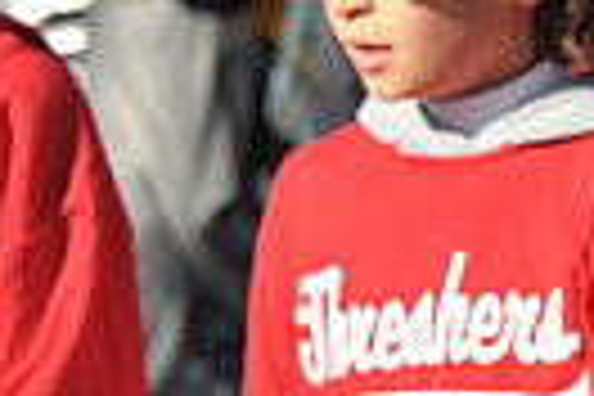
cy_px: 76
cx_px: 1300
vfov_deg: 4.5
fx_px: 5065
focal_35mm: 307
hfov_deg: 6.5
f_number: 5.6
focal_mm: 70
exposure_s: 1/1250
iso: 400
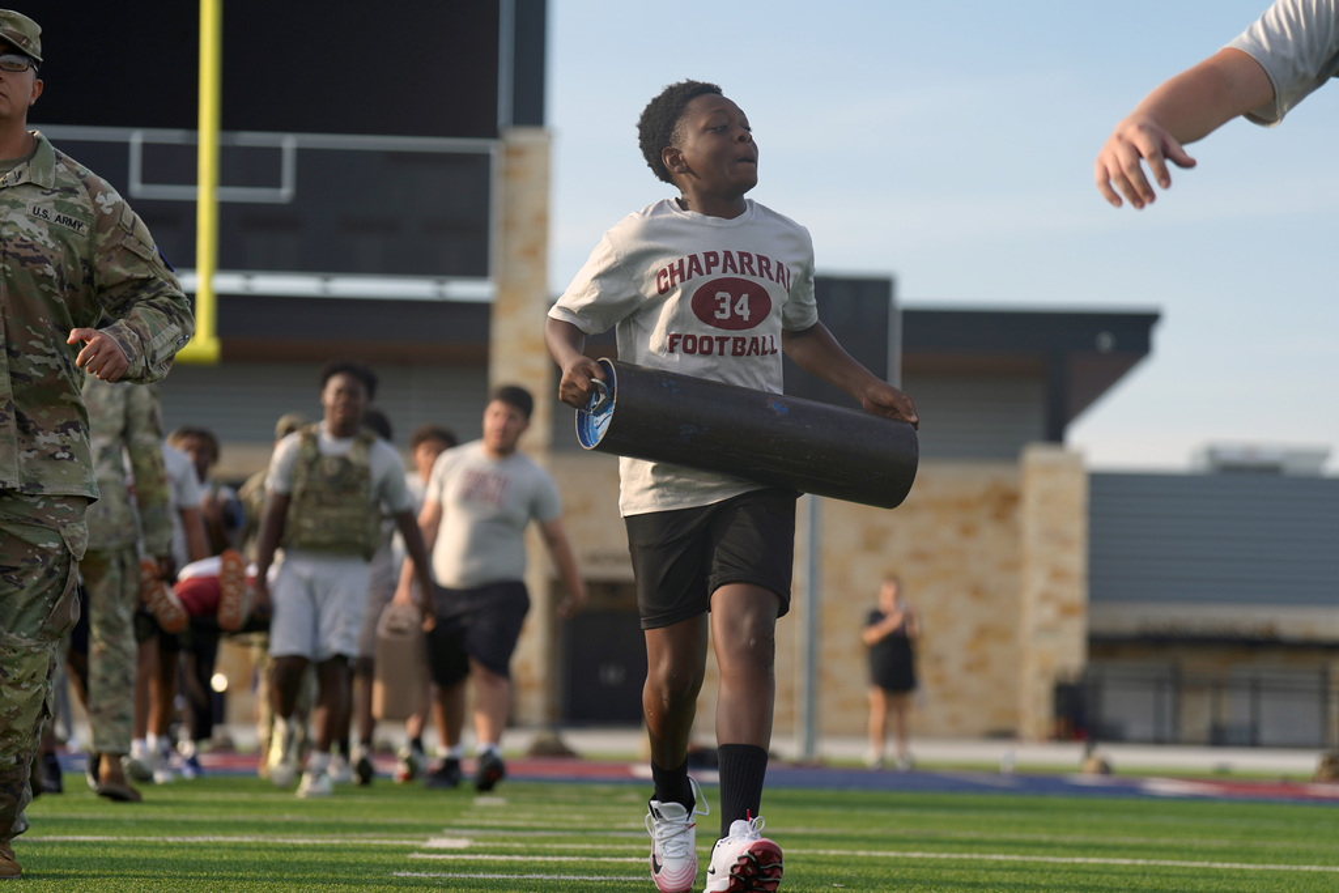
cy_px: 446
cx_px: 670
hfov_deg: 21.2
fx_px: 3571
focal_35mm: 96
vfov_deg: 14.3
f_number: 2.8
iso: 64
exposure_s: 1/1449
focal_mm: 96
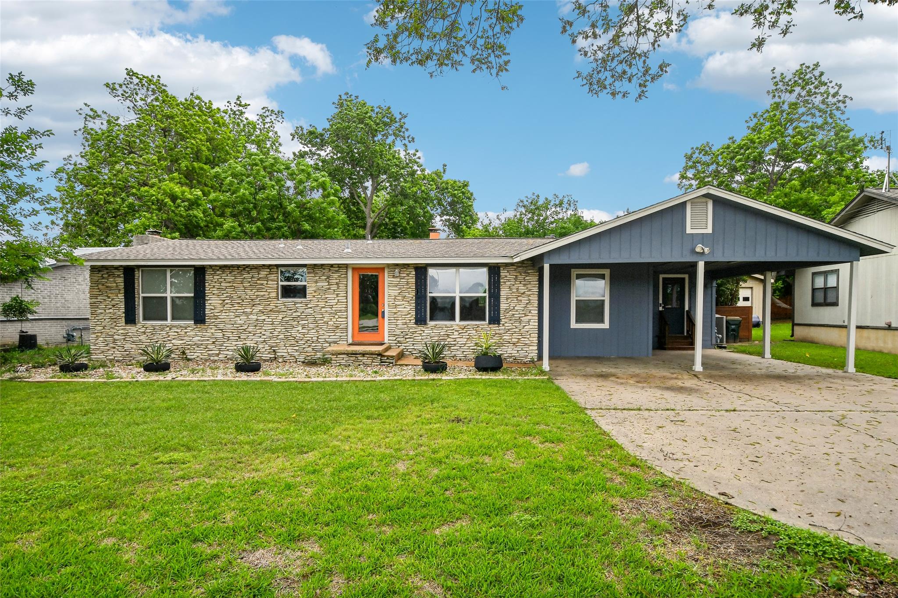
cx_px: 449
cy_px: 299
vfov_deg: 59.5
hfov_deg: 81.2
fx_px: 524
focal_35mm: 21
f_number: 8
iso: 400
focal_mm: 14
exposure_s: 1/250
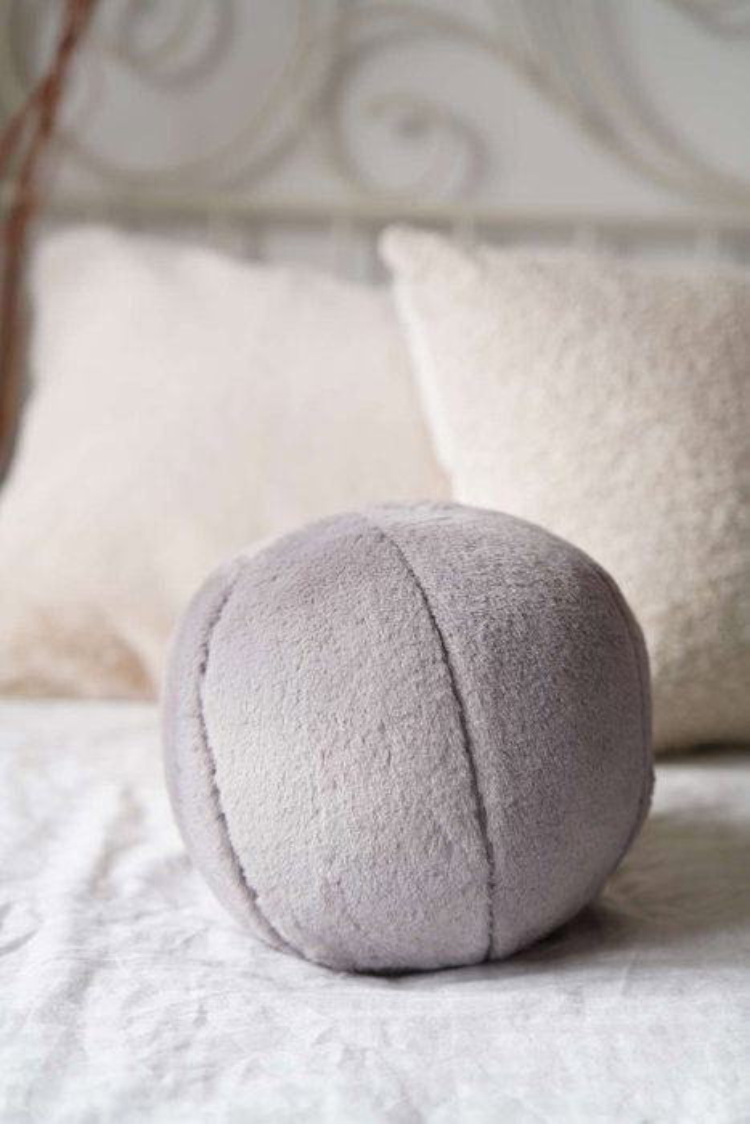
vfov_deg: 31.0
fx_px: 2030
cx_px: 375
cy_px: 562
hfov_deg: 20.9
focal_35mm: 65
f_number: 3.5
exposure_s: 1/125
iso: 250
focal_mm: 65
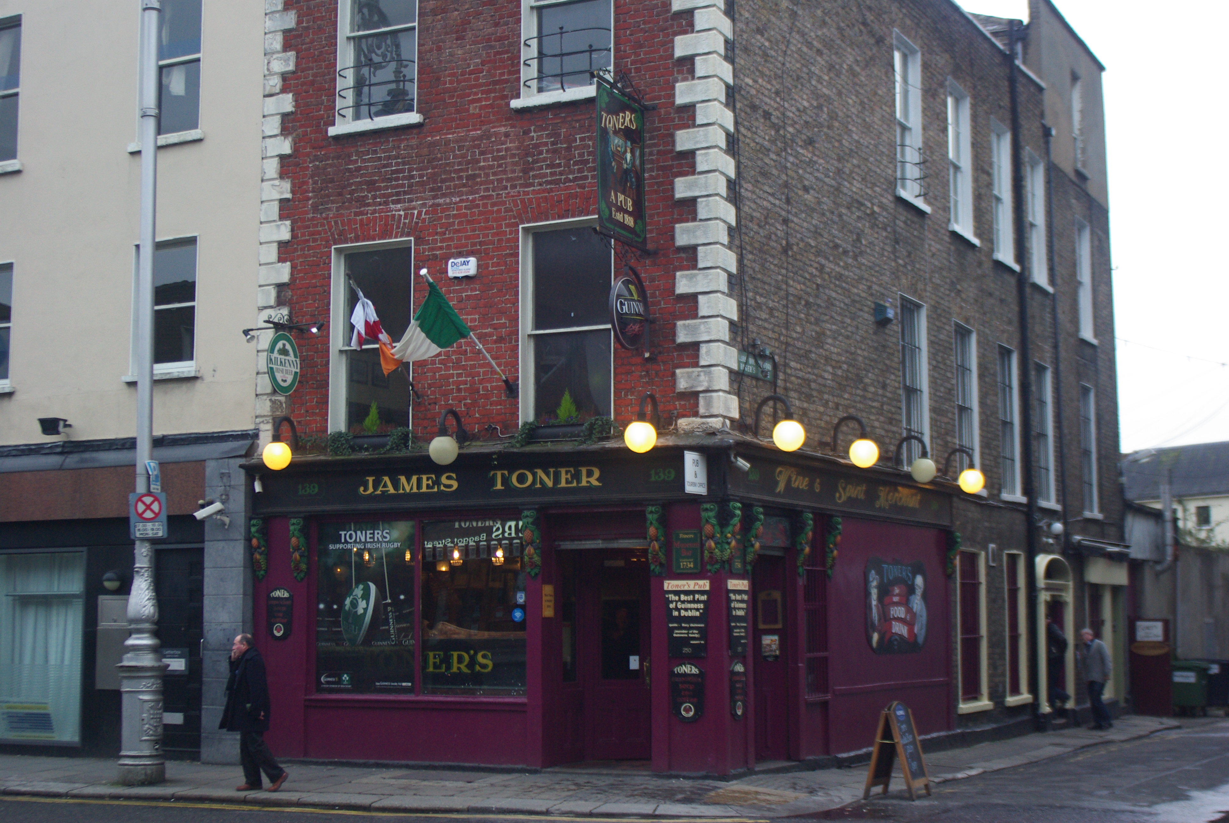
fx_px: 1794
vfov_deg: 25.8
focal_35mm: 52
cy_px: 412
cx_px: 614
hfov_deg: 37.8
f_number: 4.5
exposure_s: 1/45
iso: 400
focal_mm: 35
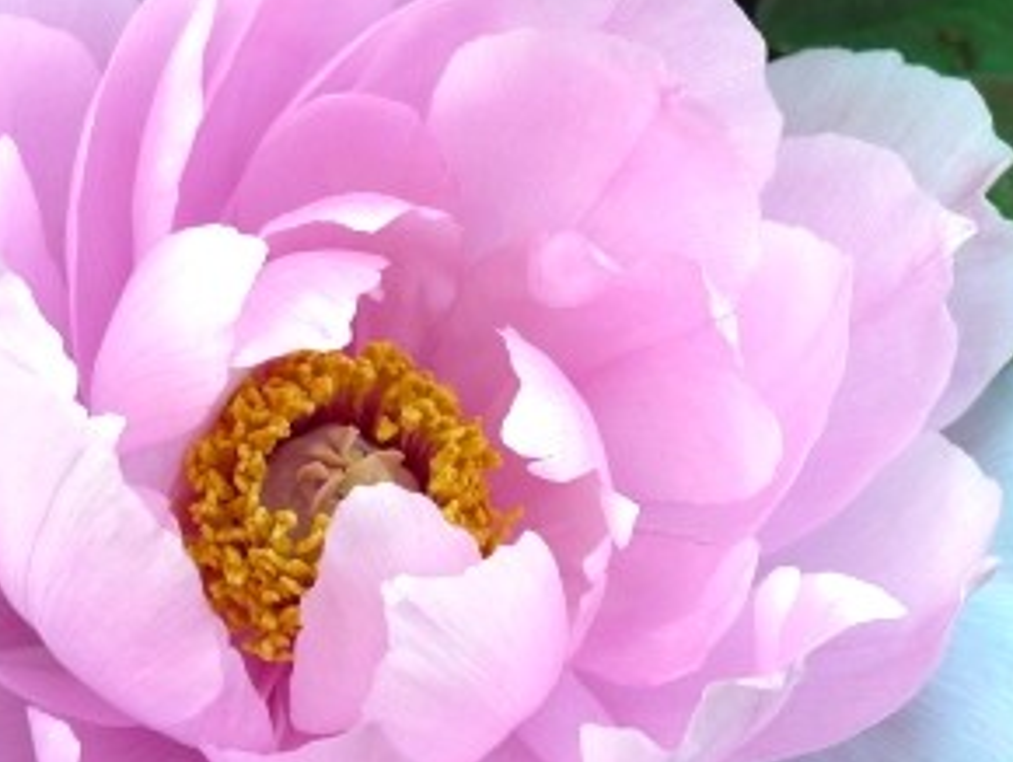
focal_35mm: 68
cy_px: 489
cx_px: 417
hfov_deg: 28.5
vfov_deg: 21.6
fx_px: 1992
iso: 80
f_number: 2.8
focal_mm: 7.9
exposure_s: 1/160
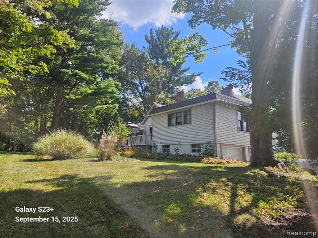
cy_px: 119
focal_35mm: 23
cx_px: 159
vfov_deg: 58.9
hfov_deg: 73.9
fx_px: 211
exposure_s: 1/1176
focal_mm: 5.4
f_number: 1.8
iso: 25
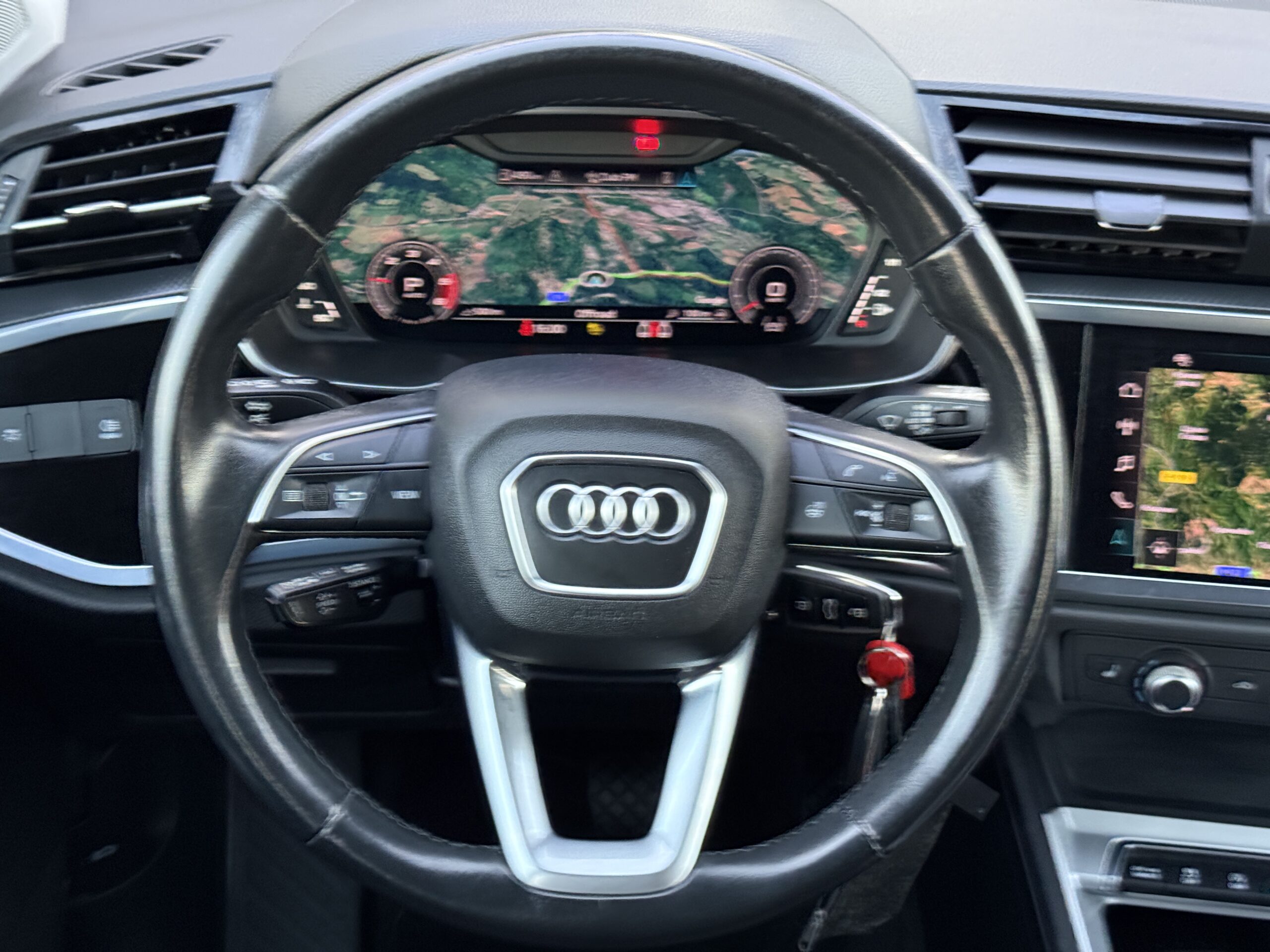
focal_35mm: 48
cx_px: 635
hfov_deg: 39.7
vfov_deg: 30.3
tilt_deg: -30.6
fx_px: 1761
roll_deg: -2.1
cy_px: 476
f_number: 1.78
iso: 500
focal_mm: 6.76
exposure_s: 1/25
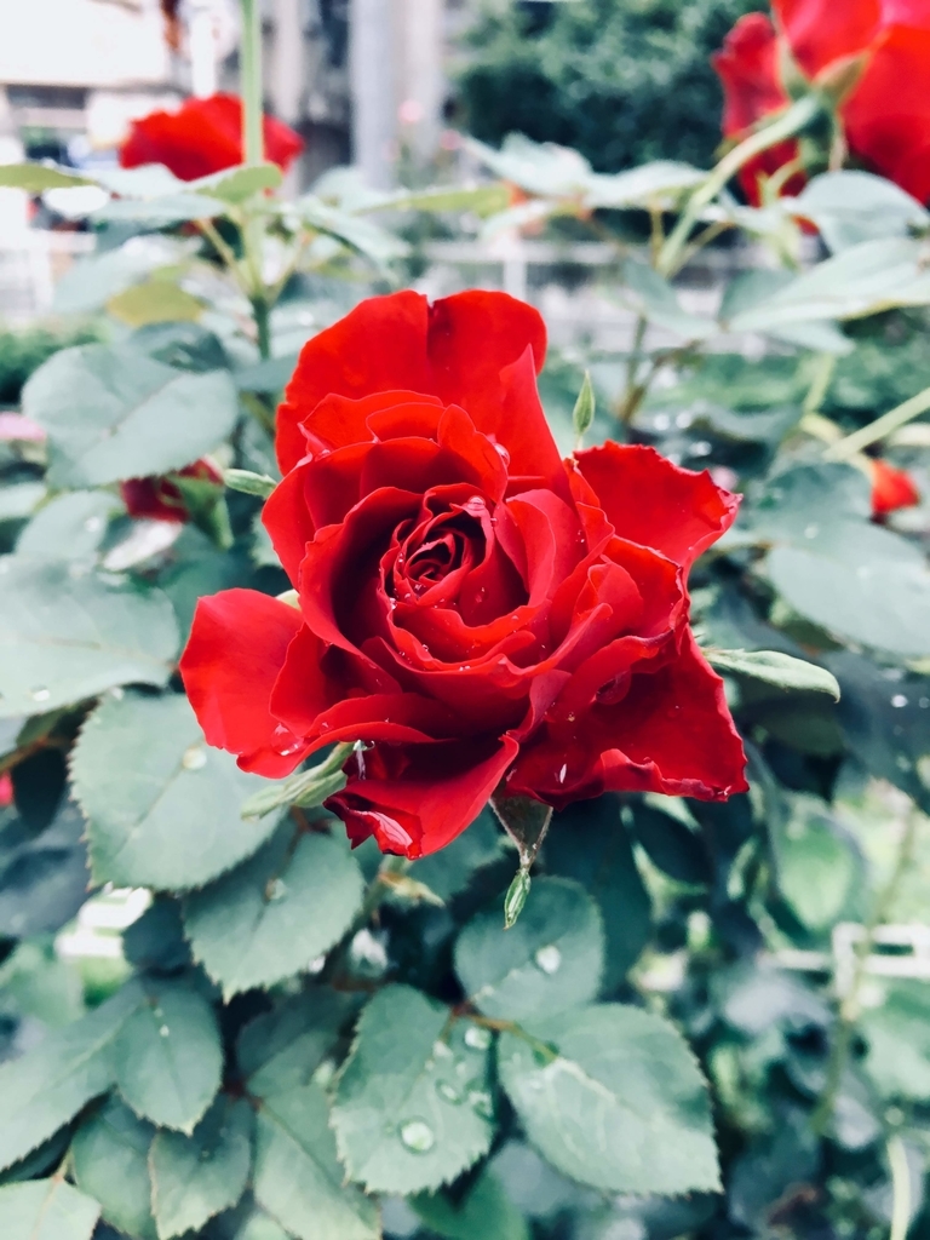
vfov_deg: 61.7
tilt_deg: -18.6
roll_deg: -0.4
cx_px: 465
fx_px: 1039
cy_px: 620
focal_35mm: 29
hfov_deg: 48.2
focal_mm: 4.15
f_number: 2.2
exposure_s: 1/30
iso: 50
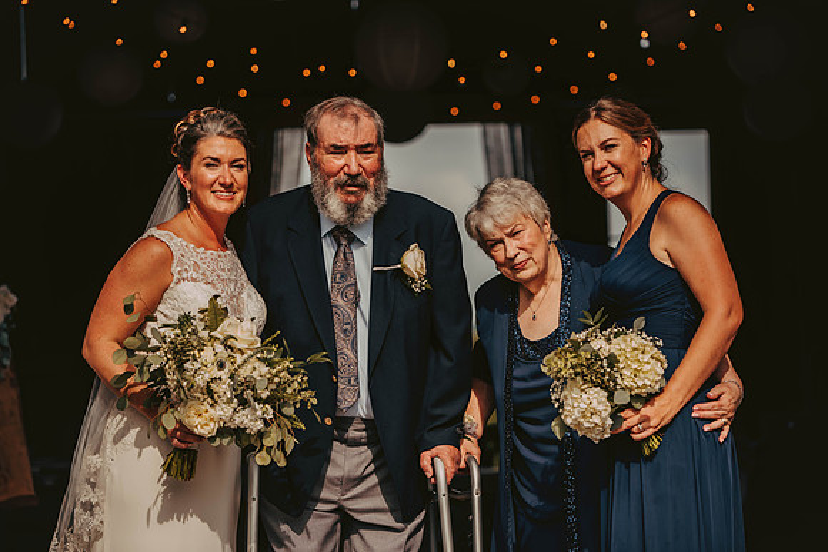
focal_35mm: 122
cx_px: 414
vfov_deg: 11.2
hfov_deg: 16.8
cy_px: 276
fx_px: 2807
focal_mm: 122
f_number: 2.8
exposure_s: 1/1600
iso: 200
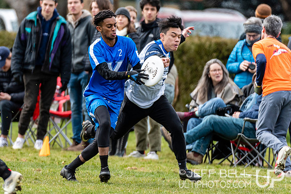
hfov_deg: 1.9
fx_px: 8771
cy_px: 95
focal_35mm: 1085
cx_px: 123
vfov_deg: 1.3
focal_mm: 400
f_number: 4
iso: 400
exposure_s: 1/1250
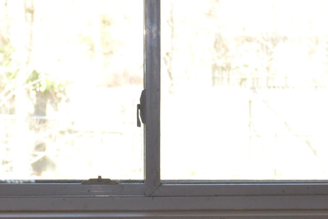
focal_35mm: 169
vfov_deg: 8.1
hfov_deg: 12.2
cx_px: 170
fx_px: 1540
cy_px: 175
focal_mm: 30
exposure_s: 1/80
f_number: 4.5
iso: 400
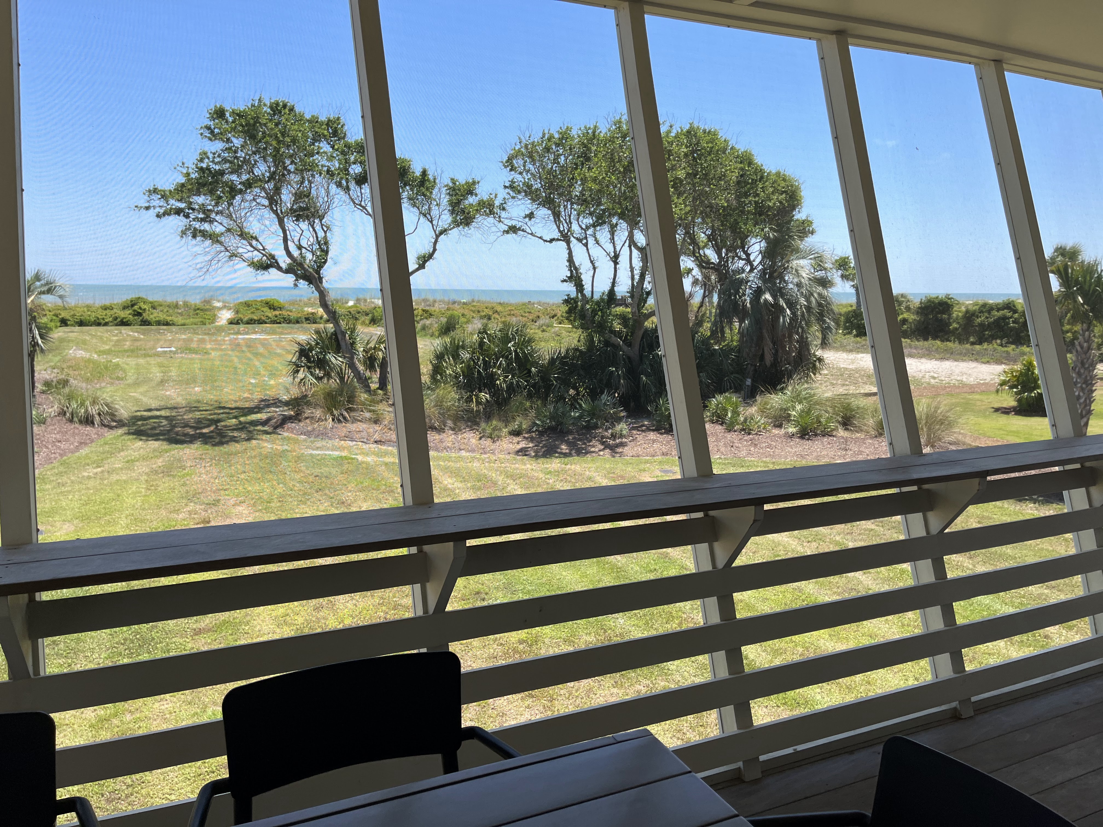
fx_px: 828
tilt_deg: -8.5
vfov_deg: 53.1
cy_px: 414
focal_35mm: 26
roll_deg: -0.4
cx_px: 552
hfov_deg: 67.3
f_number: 1.6
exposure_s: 1/1623
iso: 50
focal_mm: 5.1
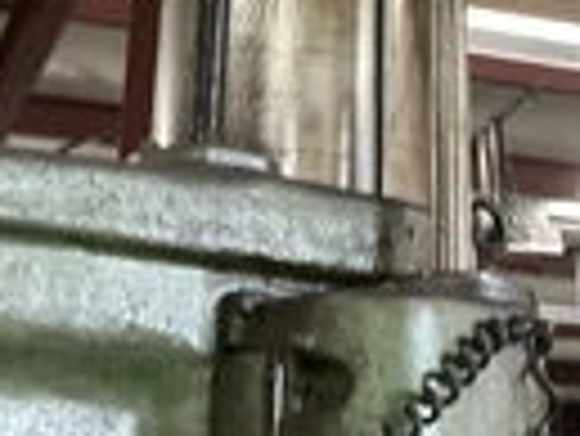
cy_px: -112
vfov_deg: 15.7
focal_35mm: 90
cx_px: 409
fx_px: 1509
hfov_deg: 21.6
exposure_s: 1/40
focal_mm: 3
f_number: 1.8
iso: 200
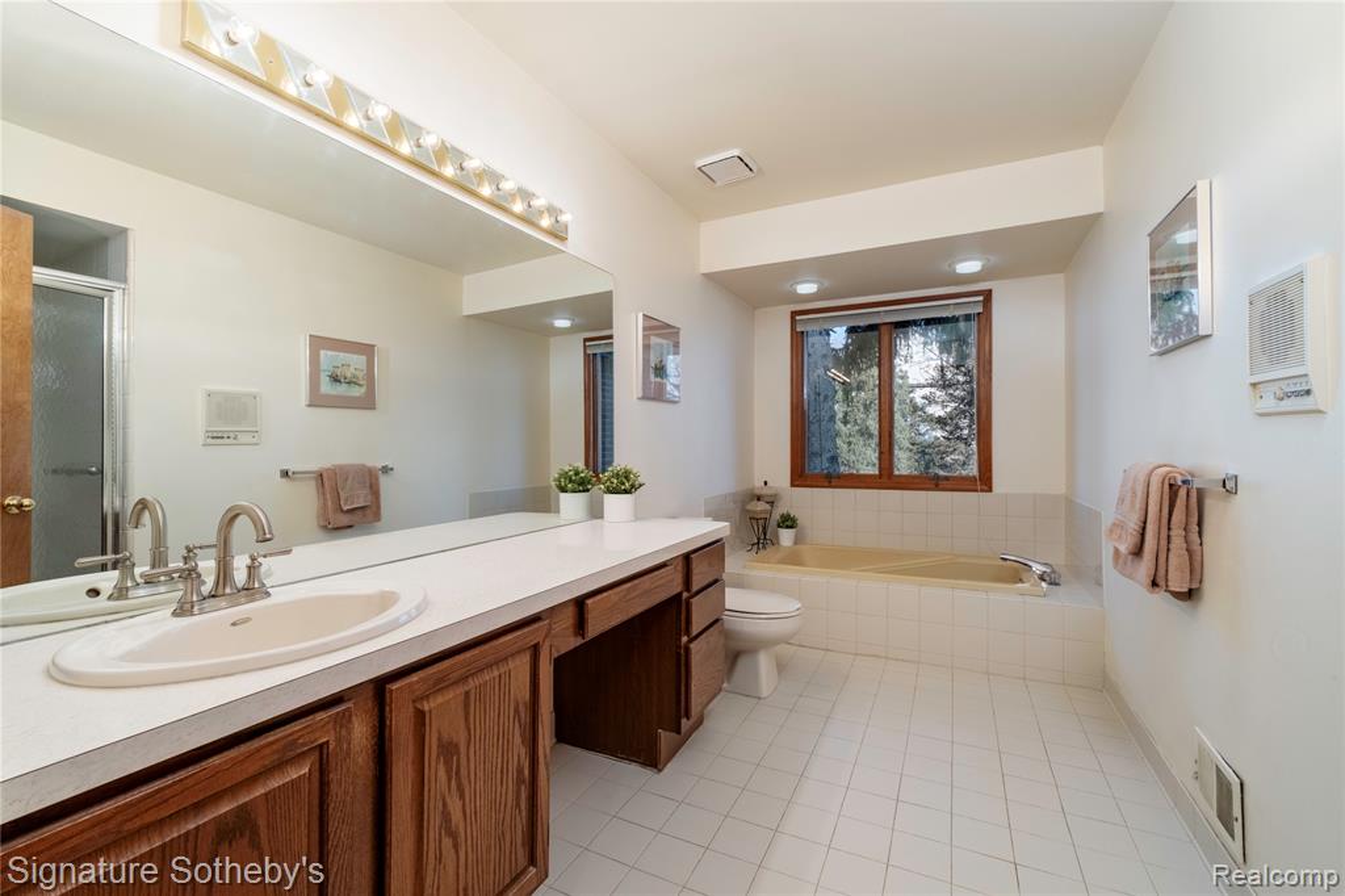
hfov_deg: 100.4
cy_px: 448
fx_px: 560
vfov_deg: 77.3
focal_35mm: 15
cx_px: 672
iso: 640
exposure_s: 1/250
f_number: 6.4
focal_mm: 10
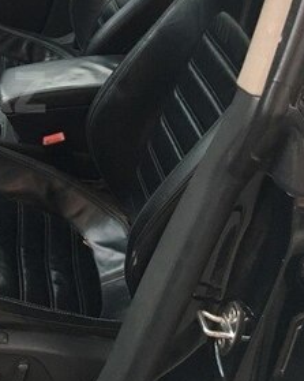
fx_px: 754
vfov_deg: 27.9
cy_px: 92
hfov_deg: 20.7
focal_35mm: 67
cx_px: -94
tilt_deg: -26.2
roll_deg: +0.3
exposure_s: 1/33
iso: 200
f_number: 2.2
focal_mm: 4.15
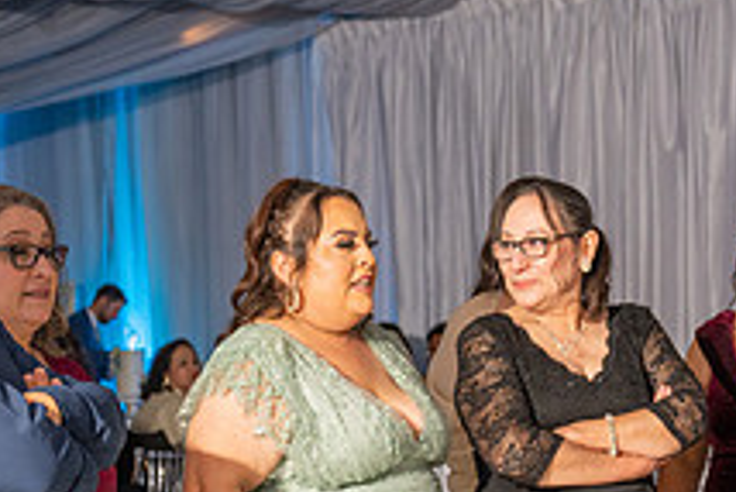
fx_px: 2271
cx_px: 351
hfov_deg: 18.4
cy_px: 614
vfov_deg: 12.1
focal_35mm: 111
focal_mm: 41
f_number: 4
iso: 1000
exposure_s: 1/160
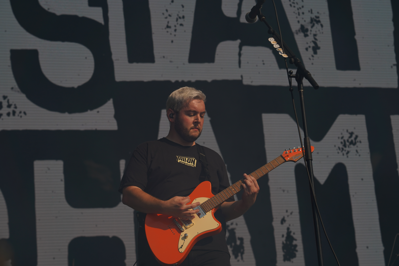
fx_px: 1164
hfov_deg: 19.5
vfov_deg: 13.0
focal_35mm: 105
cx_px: 200
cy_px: 133
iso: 100
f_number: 8
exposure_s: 1/800
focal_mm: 105
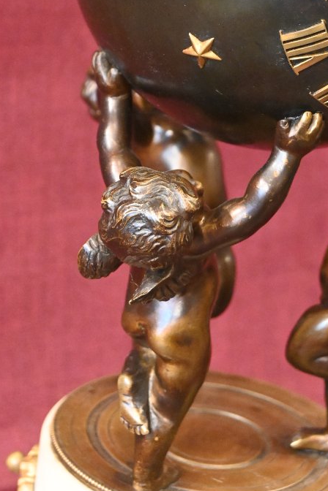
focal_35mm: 134
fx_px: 1831
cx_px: 265
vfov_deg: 15.2
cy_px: 72
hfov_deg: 10.2
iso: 7200
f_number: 6.3
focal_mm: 50
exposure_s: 1/60
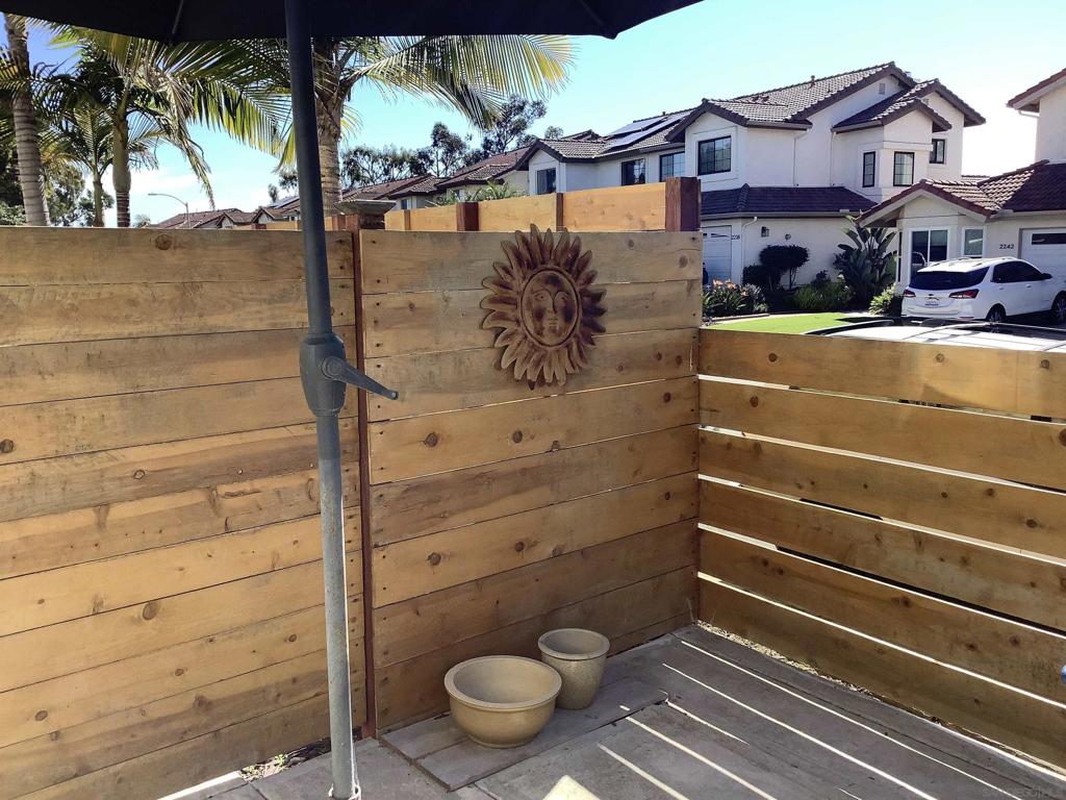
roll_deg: +1.7
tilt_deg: -9.1
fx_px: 955
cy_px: 400
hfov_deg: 58.4
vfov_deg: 45.4
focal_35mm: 31
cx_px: 533
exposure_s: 1/668
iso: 25
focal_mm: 3.3
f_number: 2.4
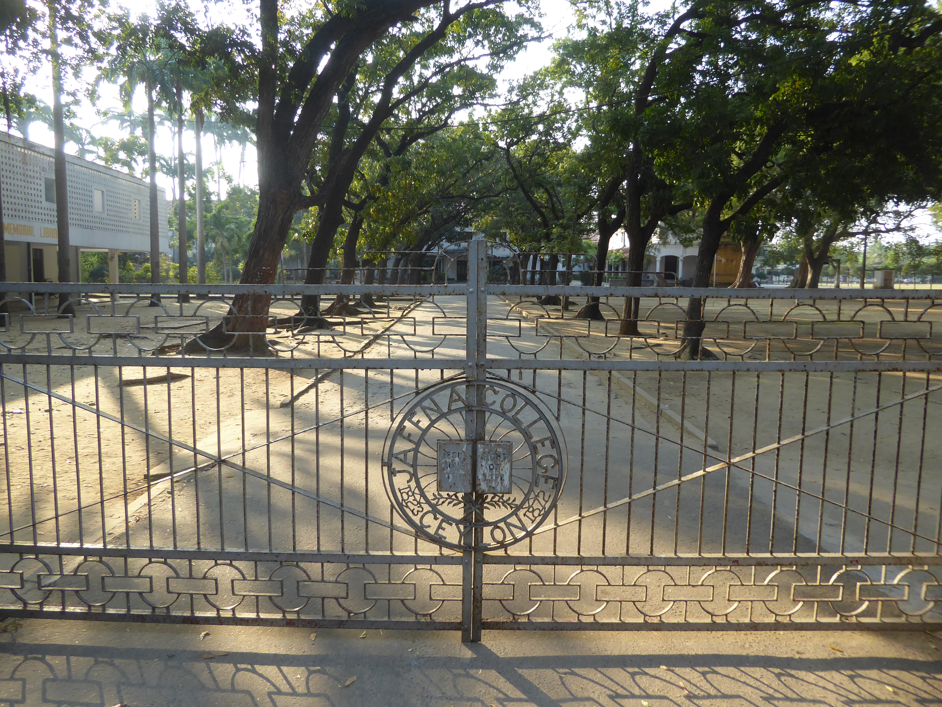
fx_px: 708
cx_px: 455
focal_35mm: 26
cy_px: 340
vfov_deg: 53.1
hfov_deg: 67.3
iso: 160
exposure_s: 1/250
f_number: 3.3
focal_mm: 4.3
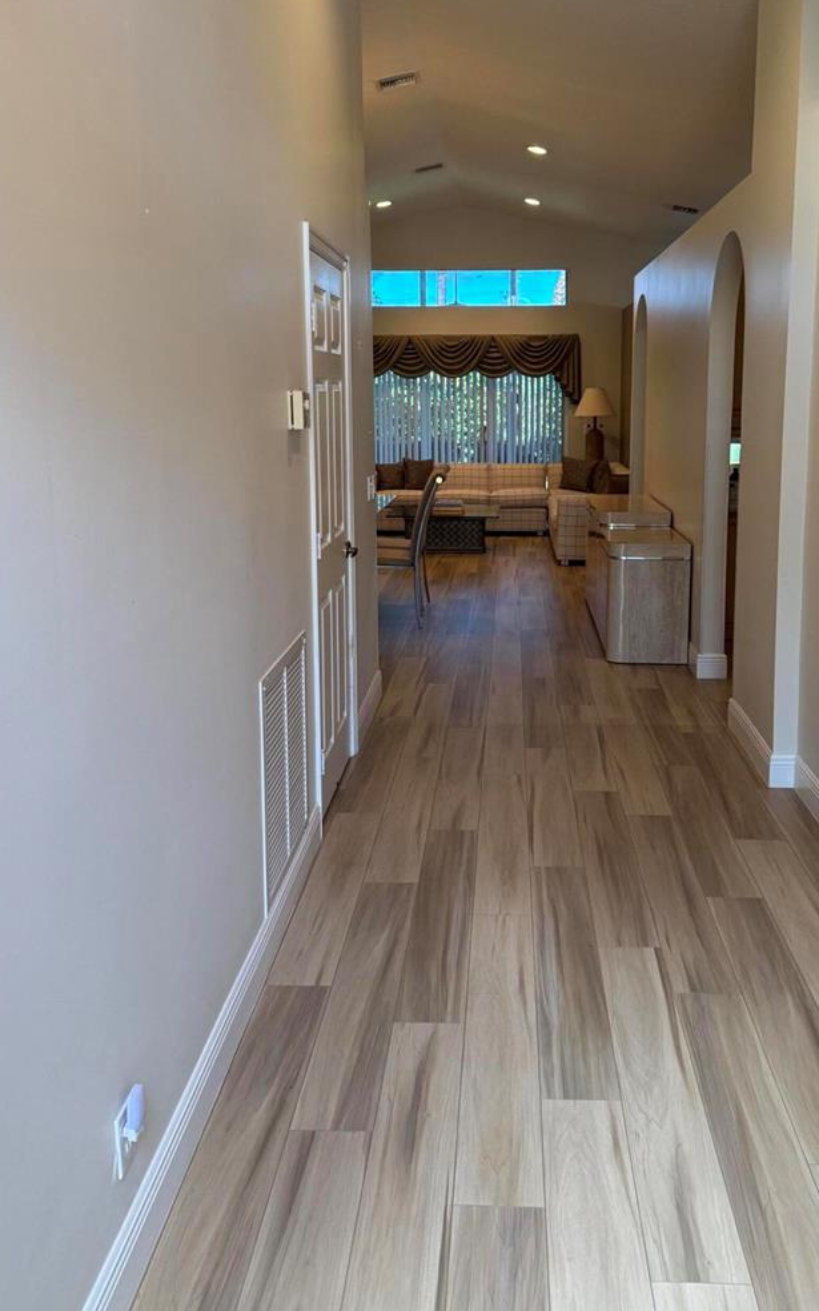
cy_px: 556
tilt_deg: -9.1
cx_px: 482
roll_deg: +0.5
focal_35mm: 31
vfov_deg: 61.0
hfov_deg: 40.4
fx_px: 1108
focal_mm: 6.76
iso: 200
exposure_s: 1/120
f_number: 1.78
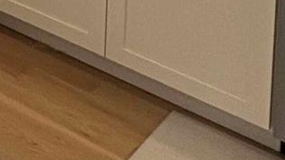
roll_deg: +0.0
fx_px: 740
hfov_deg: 16.3
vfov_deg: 9.6
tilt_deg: -2.9
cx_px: -299
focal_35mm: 98
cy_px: -320
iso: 200
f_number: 2.2
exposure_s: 1/120
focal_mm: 2.22
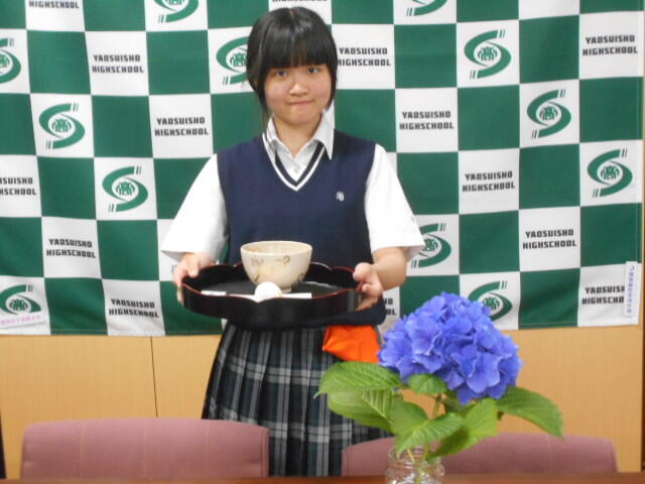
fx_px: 1081
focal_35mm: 58
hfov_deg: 33.2
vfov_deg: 25.2
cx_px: 322
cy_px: 242
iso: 800
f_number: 4.9
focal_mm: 10
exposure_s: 1/30
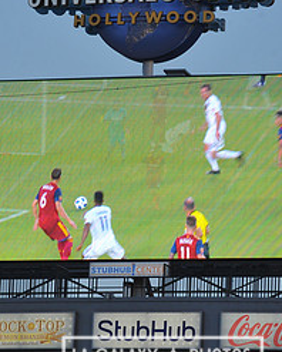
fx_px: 3668
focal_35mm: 352
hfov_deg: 4.4
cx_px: 162
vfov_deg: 5.5
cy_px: 141
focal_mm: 160
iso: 800
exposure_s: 1/320
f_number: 9
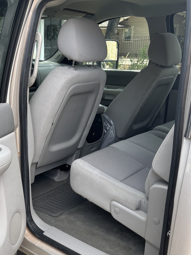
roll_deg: +0.1
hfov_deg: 31.4
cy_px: 157
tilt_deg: -19.9
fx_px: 331
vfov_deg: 41.8
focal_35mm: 45
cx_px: 39
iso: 50
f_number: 1.6
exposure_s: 1/391
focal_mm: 5.96
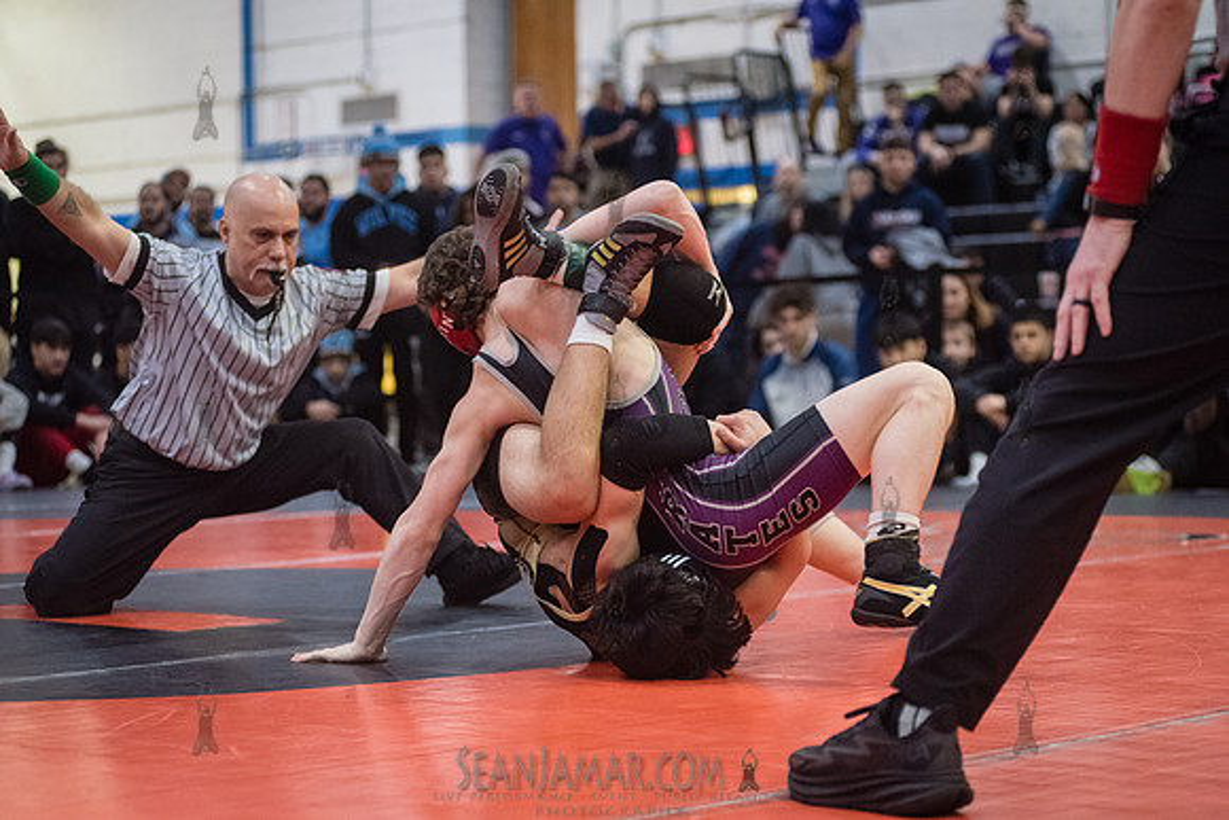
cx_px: 614
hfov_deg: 25.4
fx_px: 2732
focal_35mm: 80
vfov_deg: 17.1
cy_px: 410
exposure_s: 1/500
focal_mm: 80
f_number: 3.2
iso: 8000
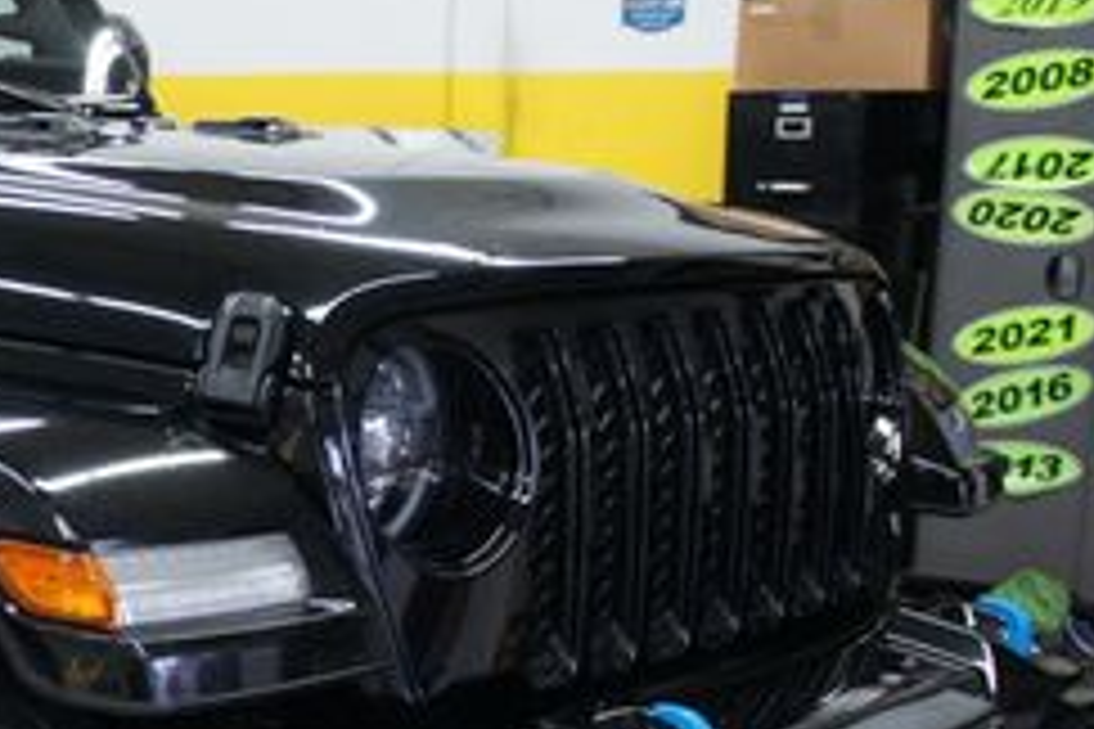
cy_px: 567
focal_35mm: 79
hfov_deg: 23.3
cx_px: -252
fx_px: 2401
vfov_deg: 17.2
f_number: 4
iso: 320
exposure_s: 1/30
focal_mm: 20
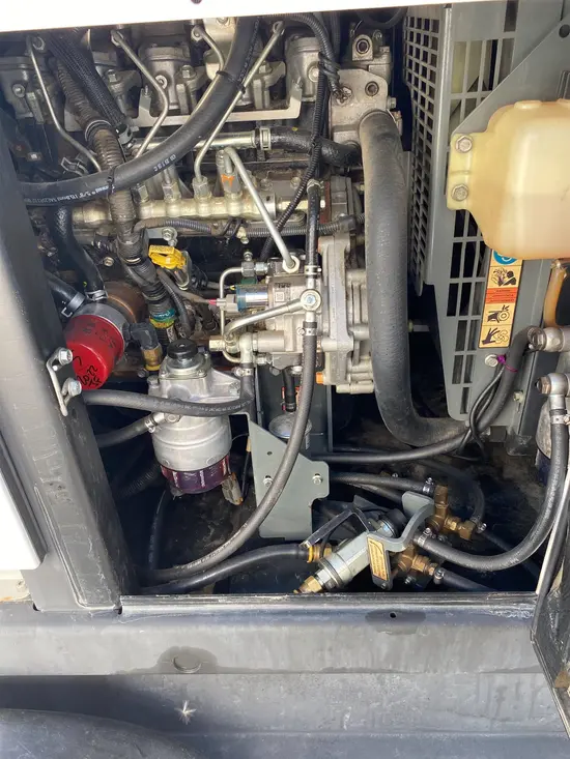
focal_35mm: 26
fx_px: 571
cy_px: 380
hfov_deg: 53.1
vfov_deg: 67.3
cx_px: 285
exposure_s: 1/121
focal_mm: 4.25
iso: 40
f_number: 1.8
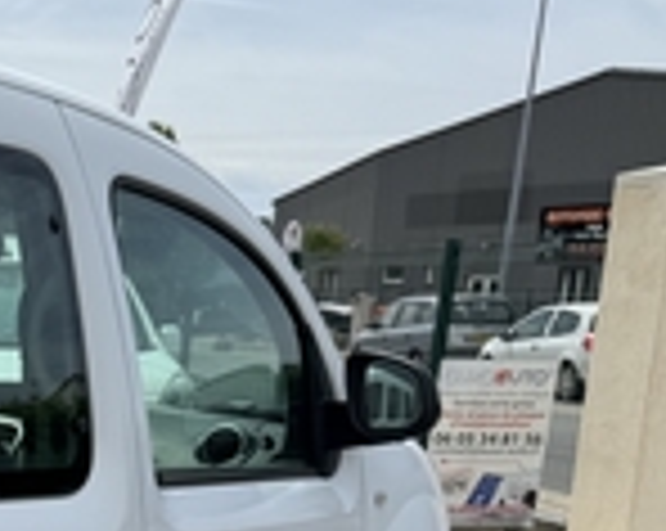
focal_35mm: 81
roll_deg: -0.2
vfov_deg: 18.1
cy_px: 610
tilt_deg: -12.7
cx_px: -364
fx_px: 1594
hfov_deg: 20.0
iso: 80
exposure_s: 1/5814
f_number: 1.78
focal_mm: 6.76
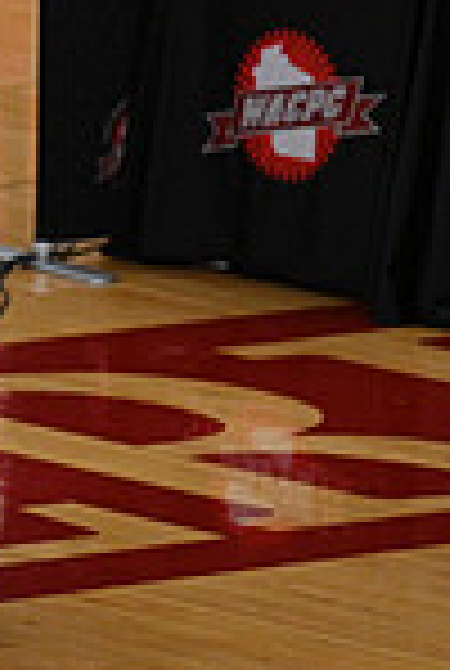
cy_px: 20
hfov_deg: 1.8
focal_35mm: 777
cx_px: -778
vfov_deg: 2.6
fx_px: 14500
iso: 4000
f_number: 4
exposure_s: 1/400
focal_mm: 200
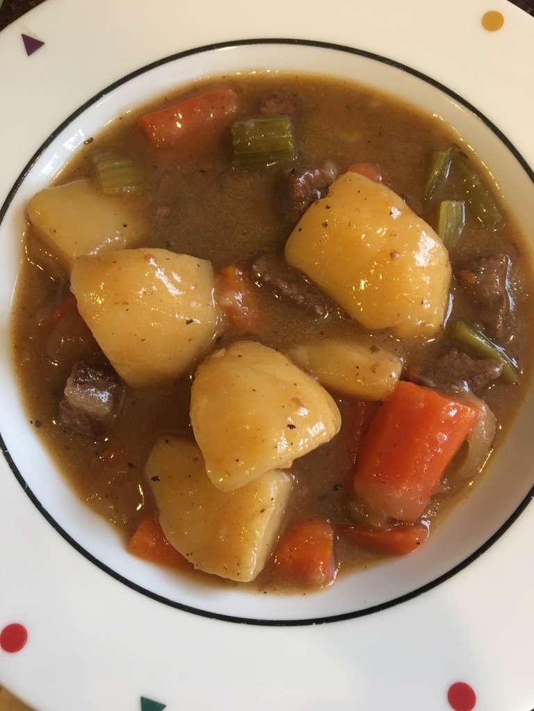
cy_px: 356
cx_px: 267
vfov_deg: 61.7
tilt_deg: -77.8
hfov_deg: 48.2
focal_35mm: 29
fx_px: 596
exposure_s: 1/30
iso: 100
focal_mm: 4.15
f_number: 2.2
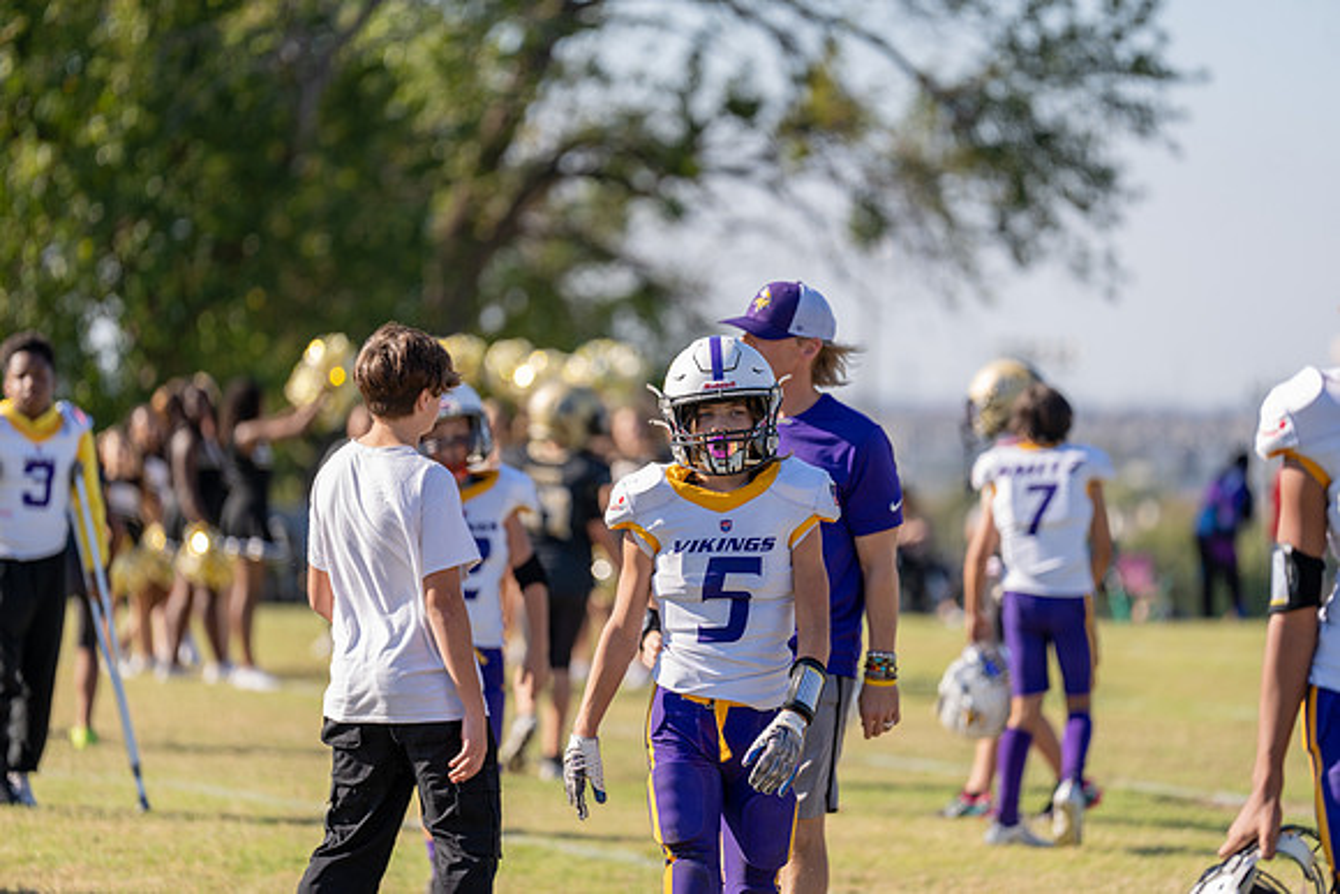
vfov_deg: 6.9
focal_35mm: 200
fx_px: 7446
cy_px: 447
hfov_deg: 10.3
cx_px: 670
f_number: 2.8
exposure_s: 1/1000
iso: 100
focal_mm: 200
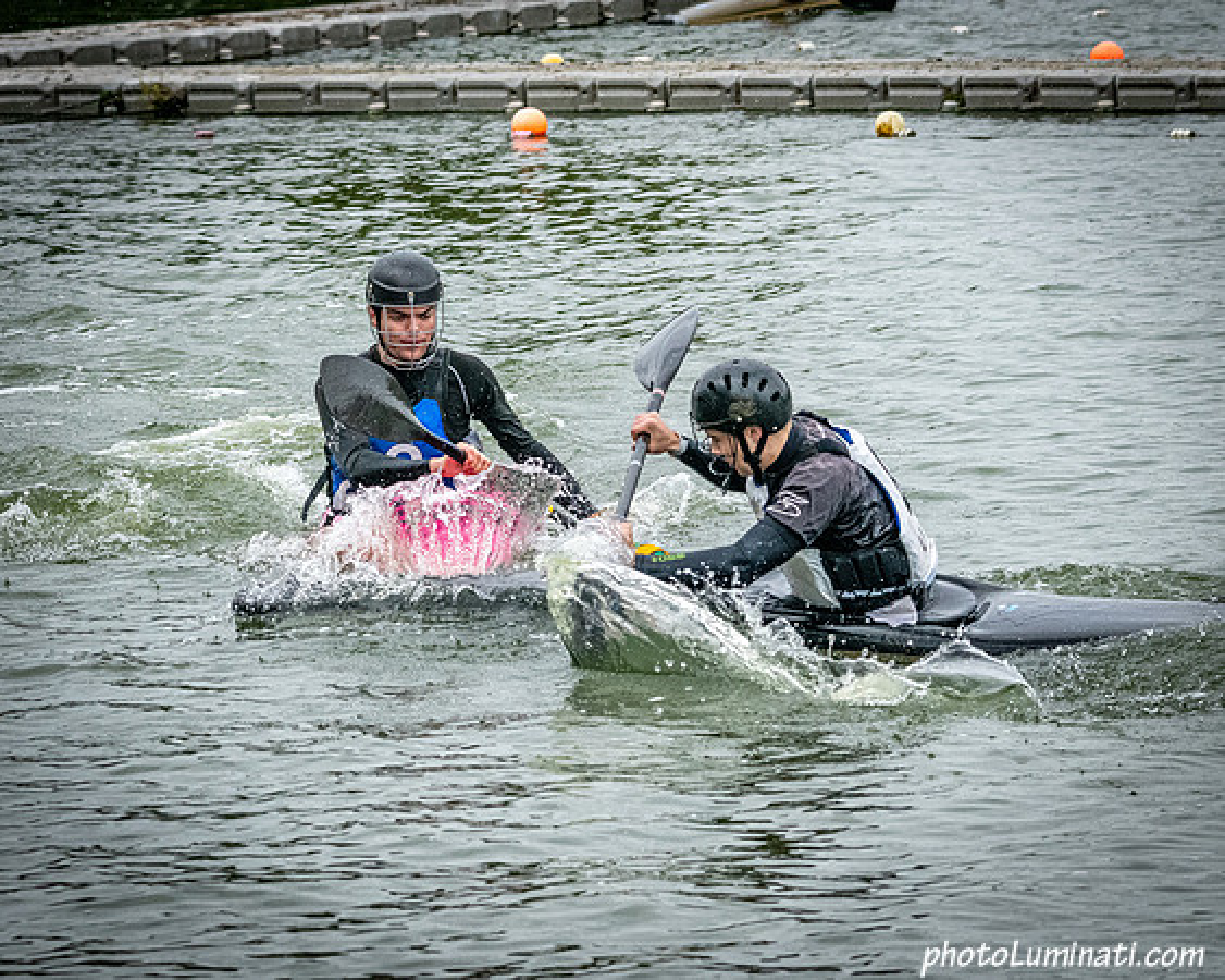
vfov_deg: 6.4
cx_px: 539
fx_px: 8793
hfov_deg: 8.0
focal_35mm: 243
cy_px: 531
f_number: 9
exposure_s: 1/2500
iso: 3200
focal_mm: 165
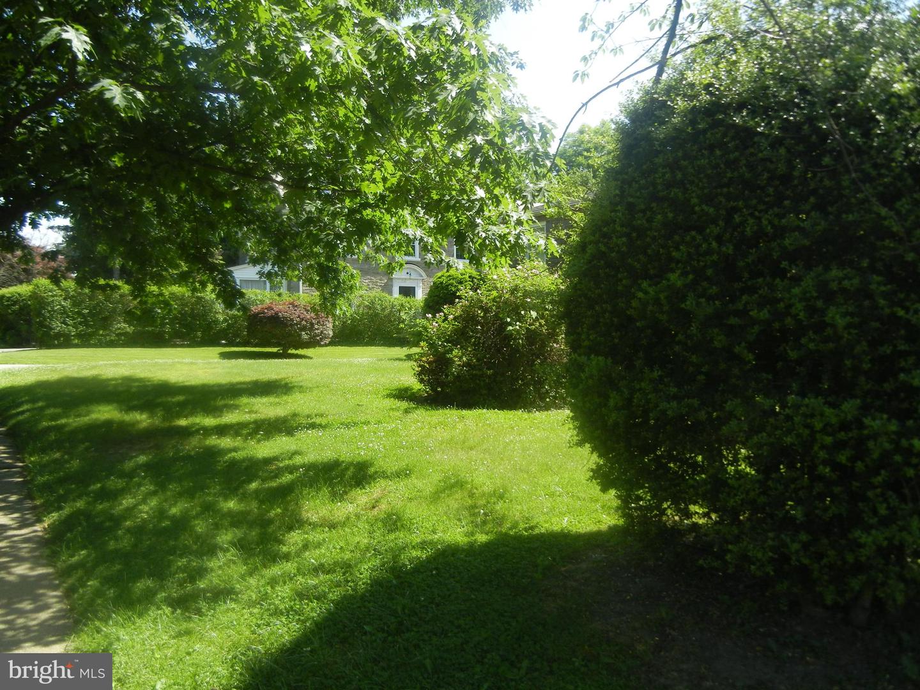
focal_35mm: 30
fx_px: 797
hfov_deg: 60.0
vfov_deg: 46.8
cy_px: 345
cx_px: 460
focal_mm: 5.4
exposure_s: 1/445
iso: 160
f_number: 3.5
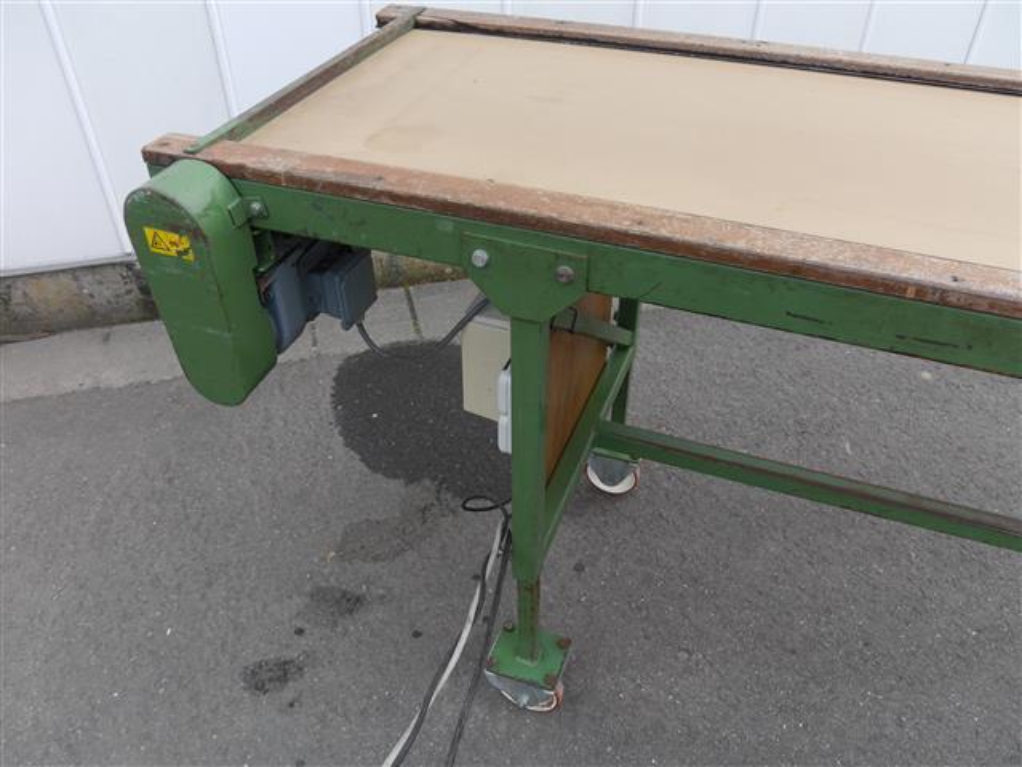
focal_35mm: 30
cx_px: 511
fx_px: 886
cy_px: 384
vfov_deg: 46.8
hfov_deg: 59.9
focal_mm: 15
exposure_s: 1/200
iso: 160
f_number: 5.6
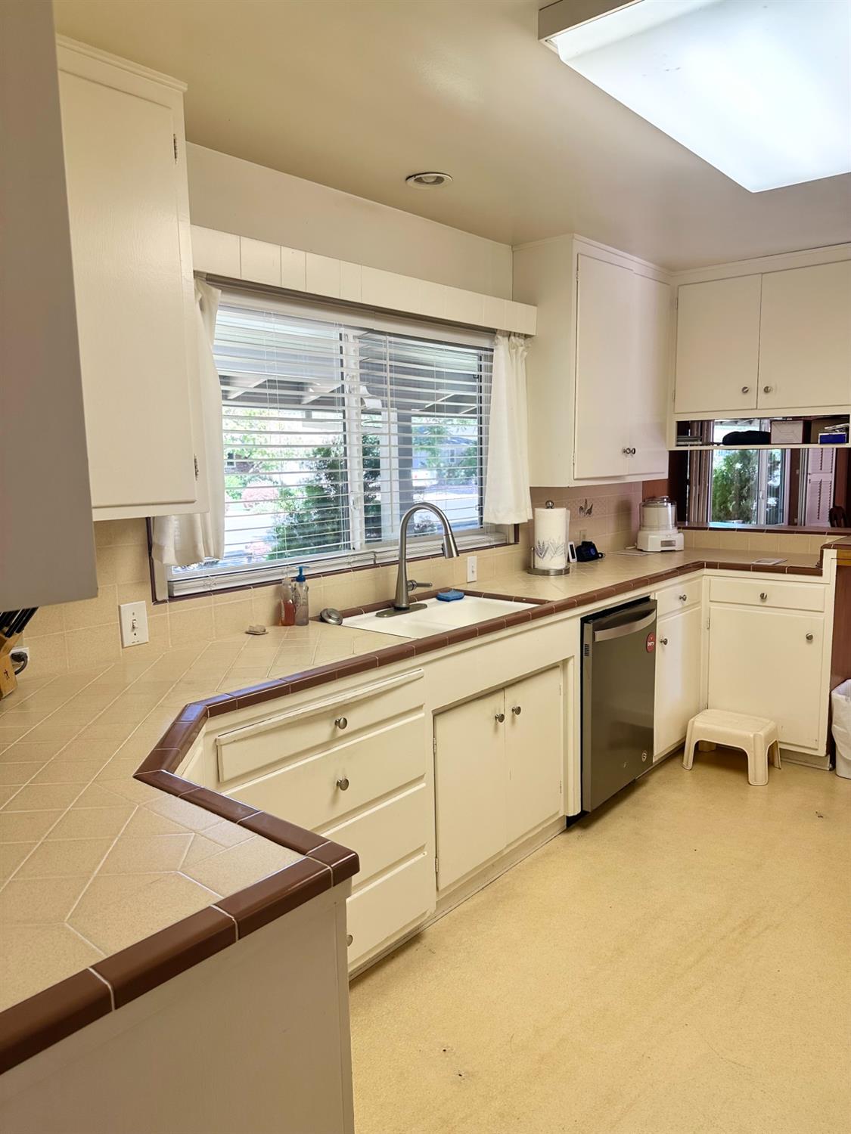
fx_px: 787
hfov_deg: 56.8
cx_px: 426
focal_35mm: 24
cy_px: 567
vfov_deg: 71.6
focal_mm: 6.86
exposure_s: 1/120
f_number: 1.78
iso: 125
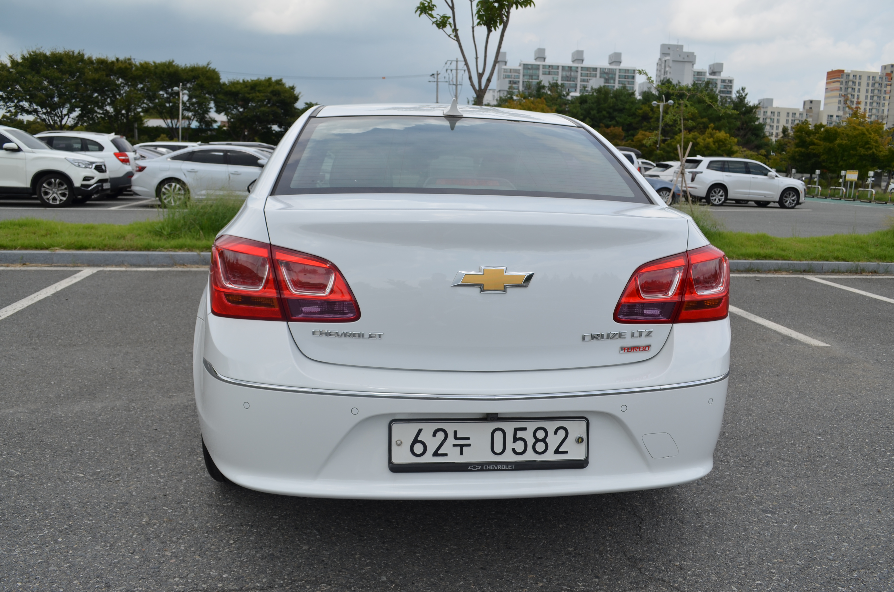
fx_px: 743
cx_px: 447
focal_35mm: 30
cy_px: 296
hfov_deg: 62.0
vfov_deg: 43.4
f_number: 8
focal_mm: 20
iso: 100
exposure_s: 1/400
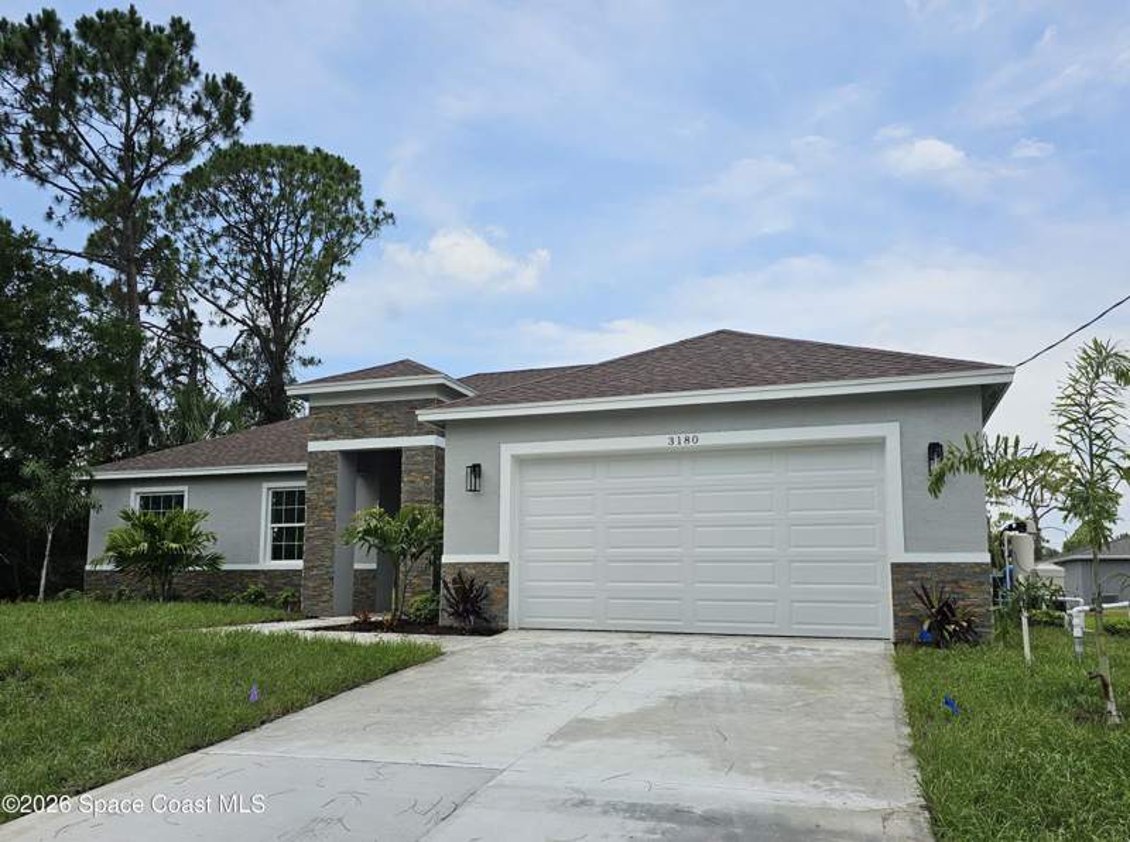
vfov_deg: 58.7
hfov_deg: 74.1
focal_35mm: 23
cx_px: 565
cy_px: 421
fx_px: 749
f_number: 1.7
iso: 10
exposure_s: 1/1076
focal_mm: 6.3
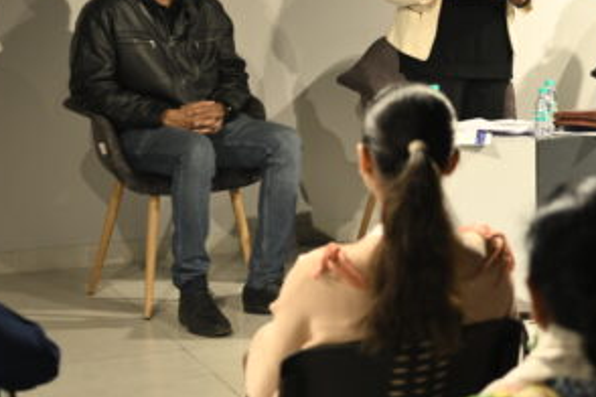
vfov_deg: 11.2
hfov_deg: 16.0
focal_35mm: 122
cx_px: 750
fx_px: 2020
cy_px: 133
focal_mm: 35
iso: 250
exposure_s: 1/100
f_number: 2.5
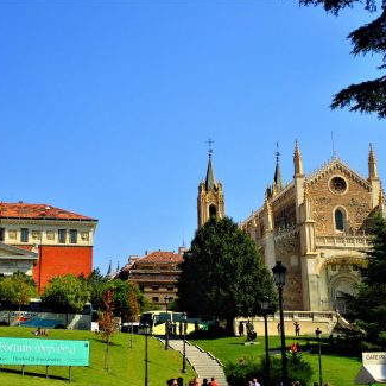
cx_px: 154
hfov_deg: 31.0
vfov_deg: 31.1
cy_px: 194
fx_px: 694
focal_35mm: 55
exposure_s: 1/800
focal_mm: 8.41
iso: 100
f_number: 4.5
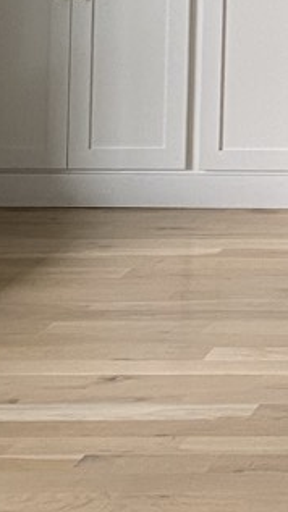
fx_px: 1944
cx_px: 862
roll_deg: -0.8
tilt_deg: +0.2
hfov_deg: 7.5
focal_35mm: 143
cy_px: -315
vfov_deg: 13.9
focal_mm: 4.25
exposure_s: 1/60
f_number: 1.8
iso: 160
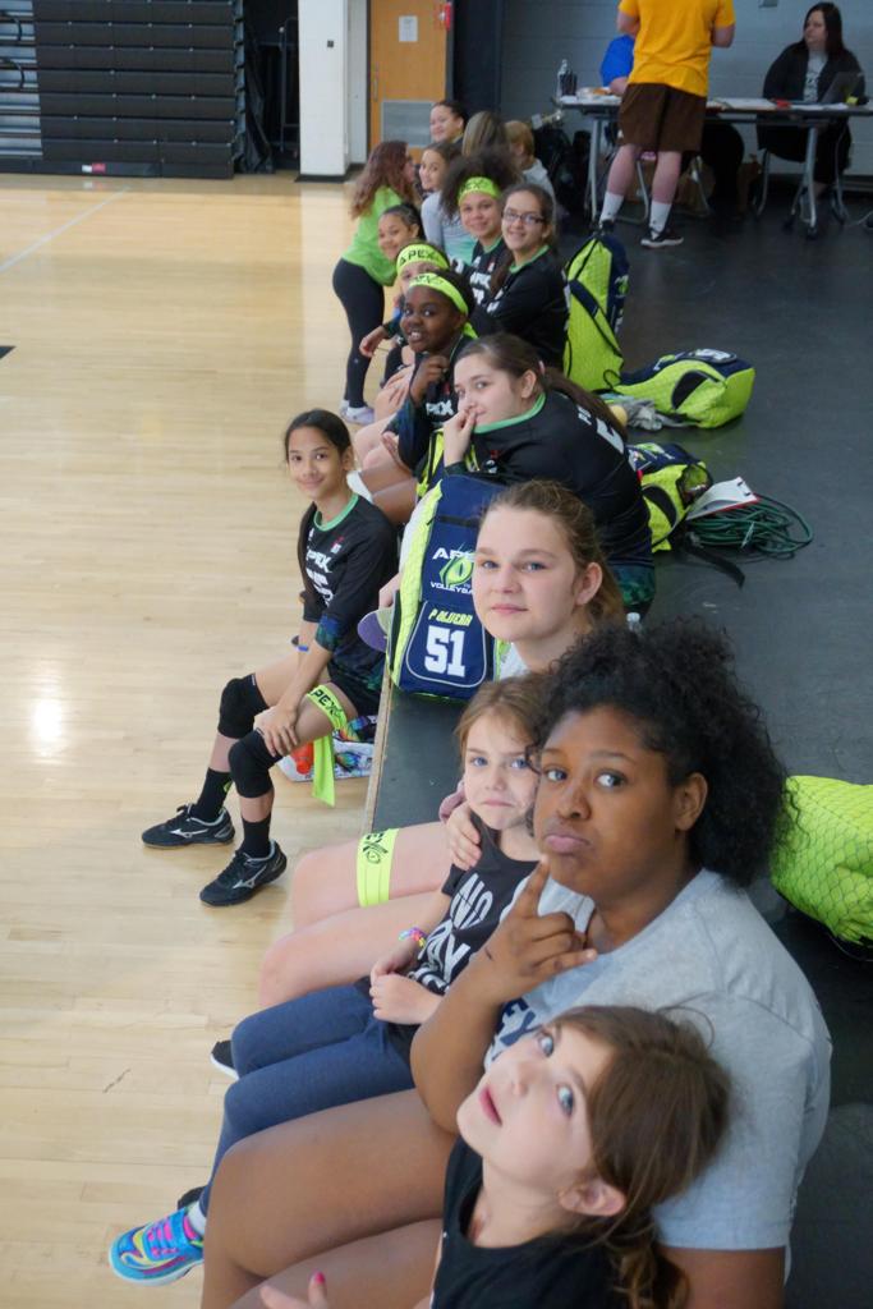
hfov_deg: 33.0
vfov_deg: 47.9
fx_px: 1473
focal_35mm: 40
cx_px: 436
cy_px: 654
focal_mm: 27
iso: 4000
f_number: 4.5
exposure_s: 1/160
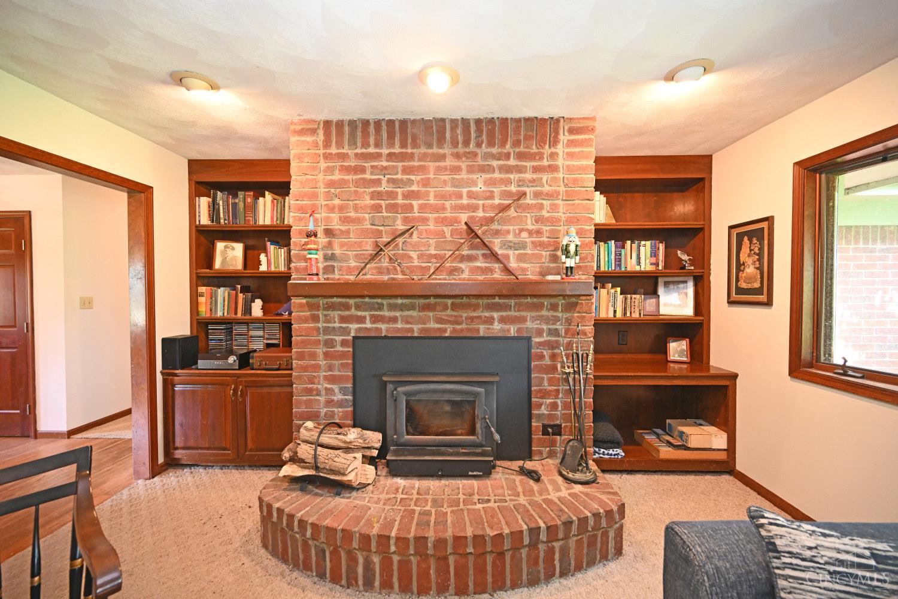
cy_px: 300
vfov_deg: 81.2
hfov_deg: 104.3
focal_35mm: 14
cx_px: 449
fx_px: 349
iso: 3600
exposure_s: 1/60
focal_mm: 14
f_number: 4
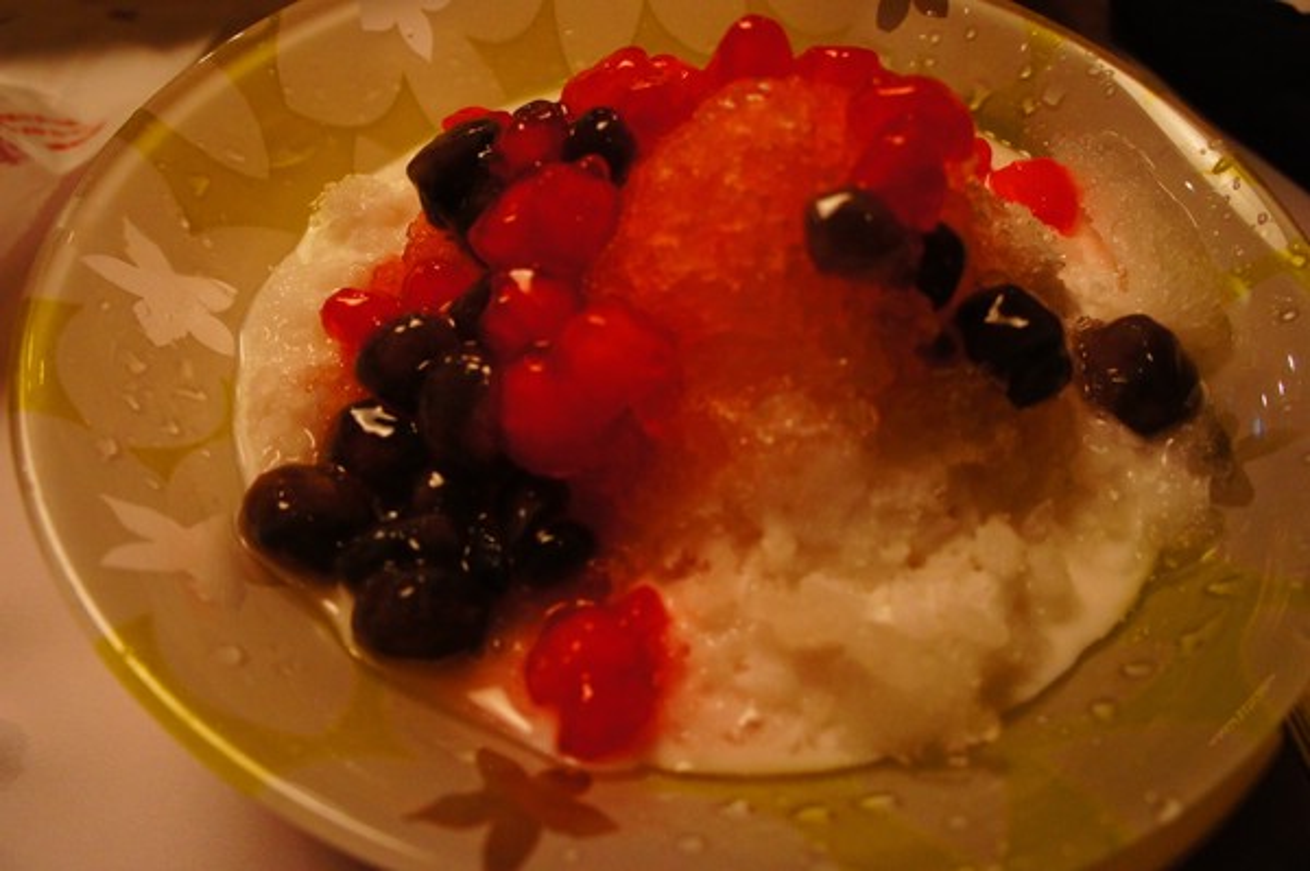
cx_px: 655
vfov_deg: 47.9
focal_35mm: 27
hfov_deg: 67.4
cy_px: 436
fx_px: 982
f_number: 7.1
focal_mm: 18
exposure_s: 1/25
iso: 1600
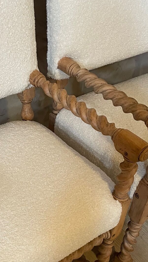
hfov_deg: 22.4
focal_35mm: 53
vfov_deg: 38.9
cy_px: 162
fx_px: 370
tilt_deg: -40.6
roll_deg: -2.2
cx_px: 33
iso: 250
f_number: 1.6
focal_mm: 4.2
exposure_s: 1/50
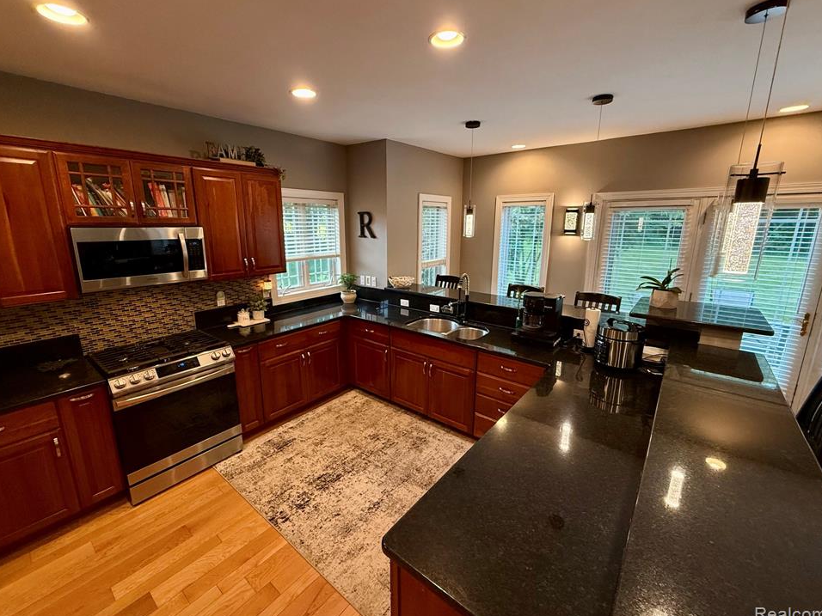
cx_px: 402
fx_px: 356
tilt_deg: -11.7
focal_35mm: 15
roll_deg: +0.5
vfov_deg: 81.7
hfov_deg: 98.2
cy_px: 298
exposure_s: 1/120
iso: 320
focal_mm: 2.22
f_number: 2.2
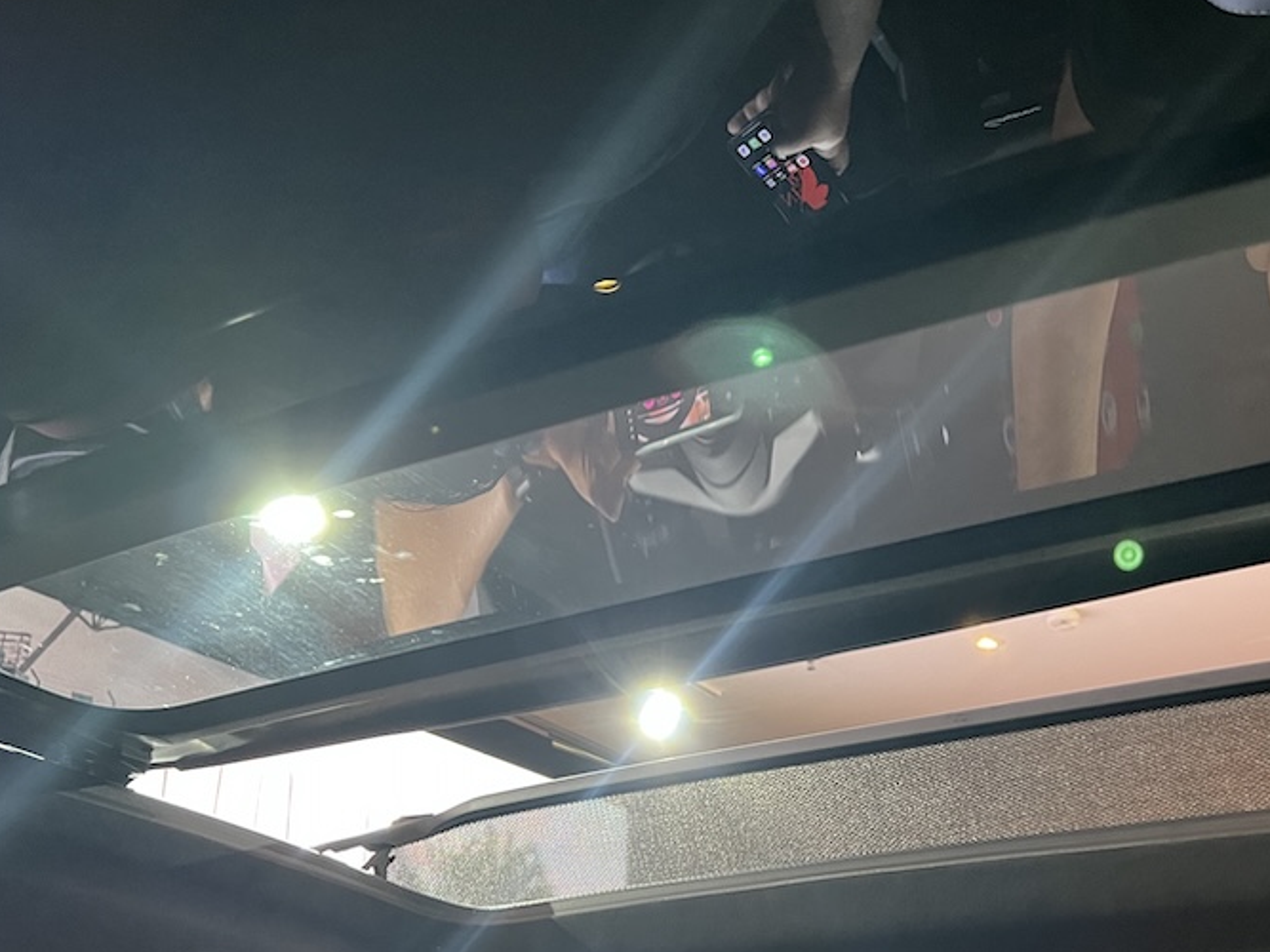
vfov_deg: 36.8
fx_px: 1431
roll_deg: +0.7
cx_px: 714
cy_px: 518
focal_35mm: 39
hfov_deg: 47.8
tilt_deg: +24.6
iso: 500
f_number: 1.5
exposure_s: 1/50
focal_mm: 5.7
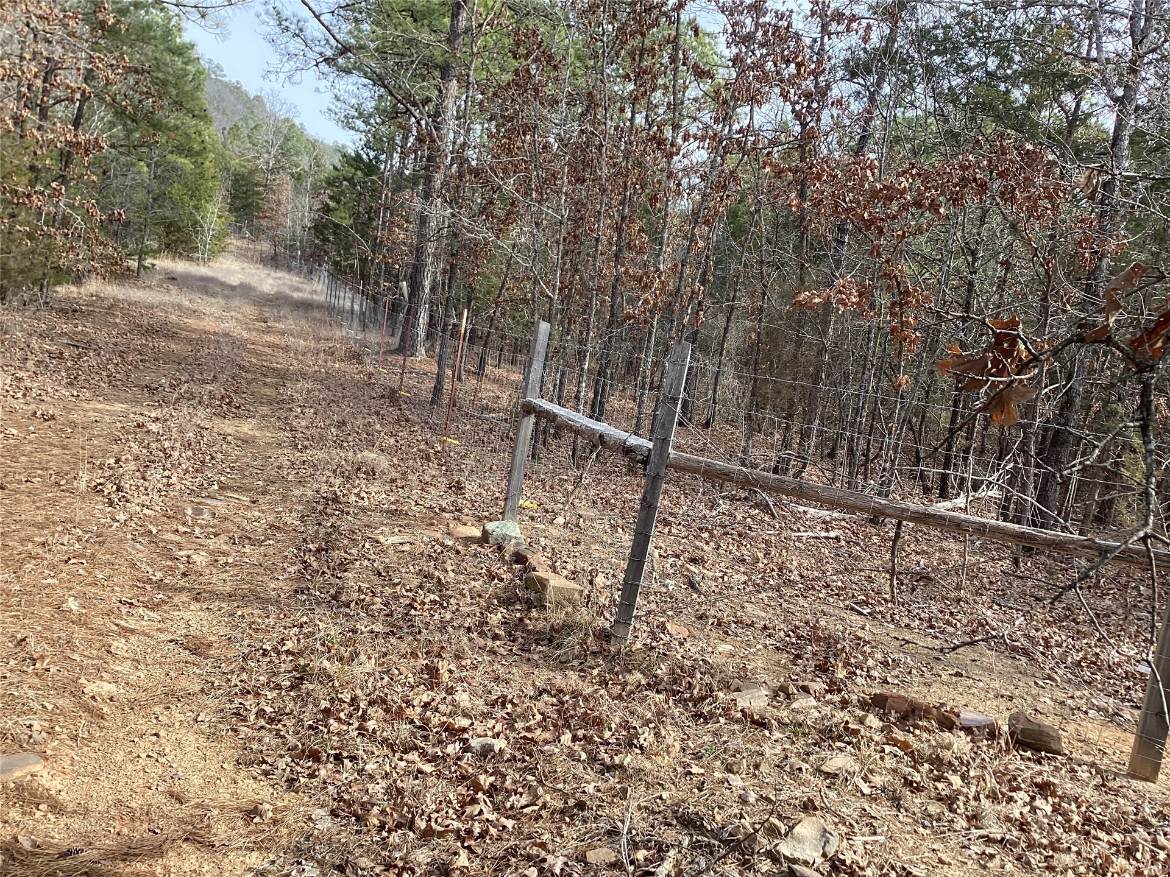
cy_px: 438
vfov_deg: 45.4
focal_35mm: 31
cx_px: 585
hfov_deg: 58.4
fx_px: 1048
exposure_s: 1/231
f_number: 2.4
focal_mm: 3.3
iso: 25
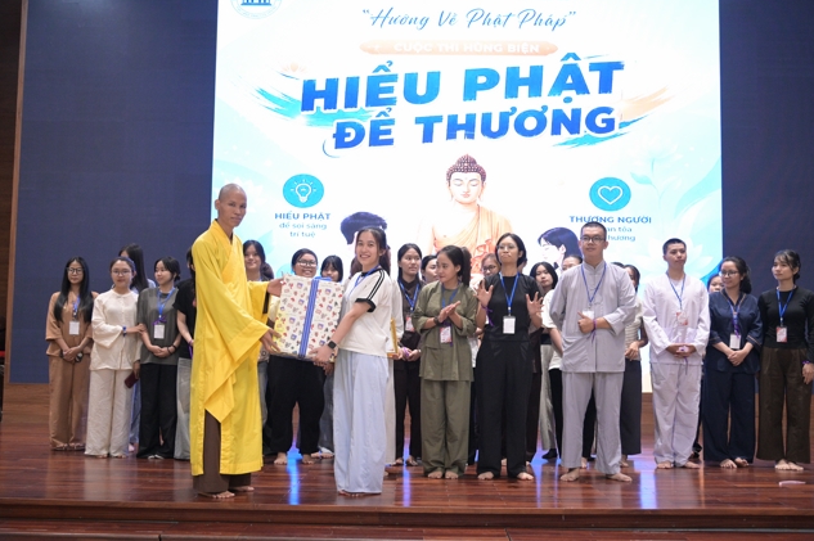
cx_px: 408
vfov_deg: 34.2
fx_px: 881
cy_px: 276
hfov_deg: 49.6
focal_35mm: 39
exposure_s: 1/160
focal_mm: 38
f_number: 4
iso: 5000
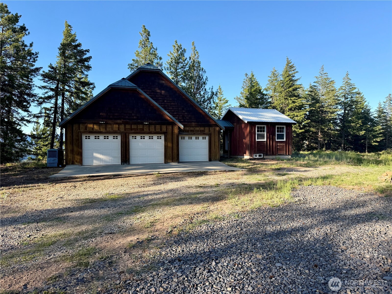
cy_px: 147
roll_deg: +0.9
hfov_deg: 71.6
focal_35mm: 24
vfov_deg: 56.8
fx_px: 272
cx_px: 196
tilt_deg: -0.3
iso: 80
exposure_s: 1/1553
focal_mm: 6.76
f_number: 1.78
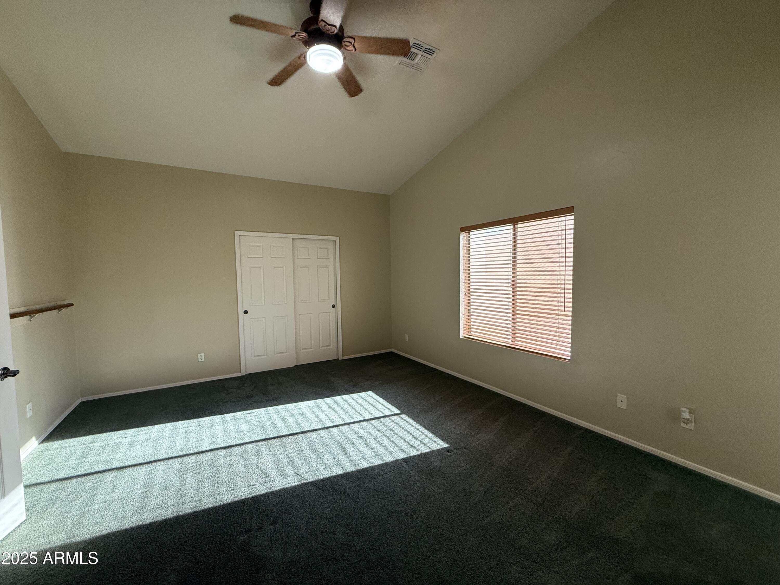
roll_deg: +0.1
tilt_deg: -2.8
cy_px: 292
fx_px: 315
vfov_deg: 85.7
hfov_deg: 102.1
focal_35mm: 14
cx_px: 390
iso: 200
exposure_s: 1/120
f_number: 2.2
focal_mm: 2.22
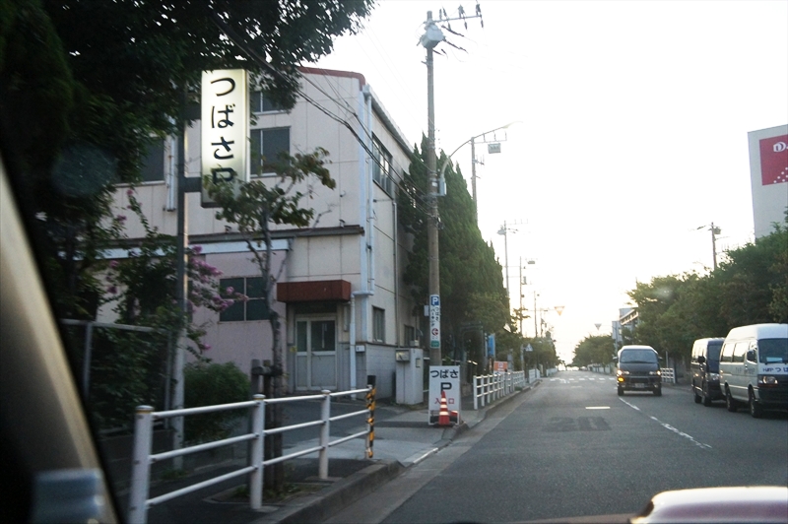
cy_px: 262
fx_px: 853
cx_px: 394
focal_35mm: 39
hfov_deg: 49.6
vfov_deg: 34.2
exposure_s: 1/125
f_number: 4
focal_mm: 26
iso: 1600
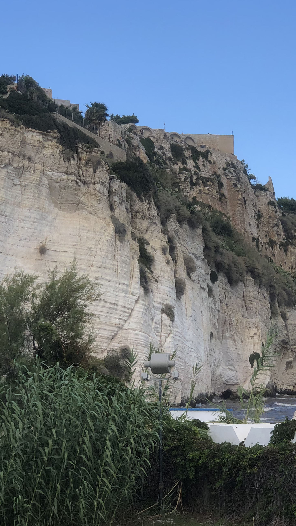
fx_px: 1228
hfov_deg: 13.7
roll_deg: +1.5
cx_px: 227
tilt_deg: +4.3
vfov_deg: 24.2
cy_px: 276
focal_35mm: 88
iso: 16
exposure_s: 1/685
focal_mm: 6
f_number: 2.4
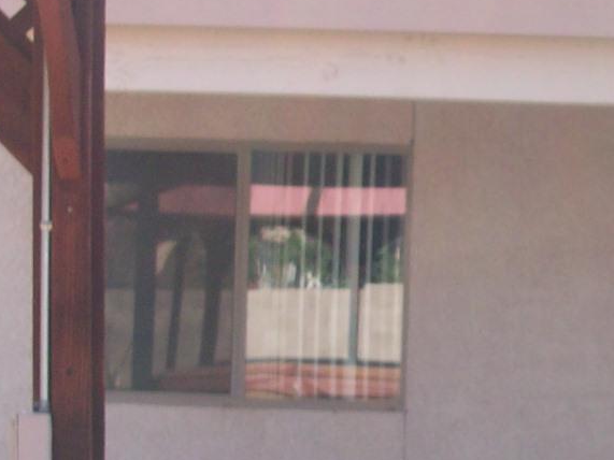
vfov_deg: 12.1
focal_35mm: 122
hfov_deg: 15.6
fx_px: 2164
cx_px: 727
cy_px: 207
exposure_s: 1/269
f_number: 2.8
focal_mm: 5.7
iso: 64
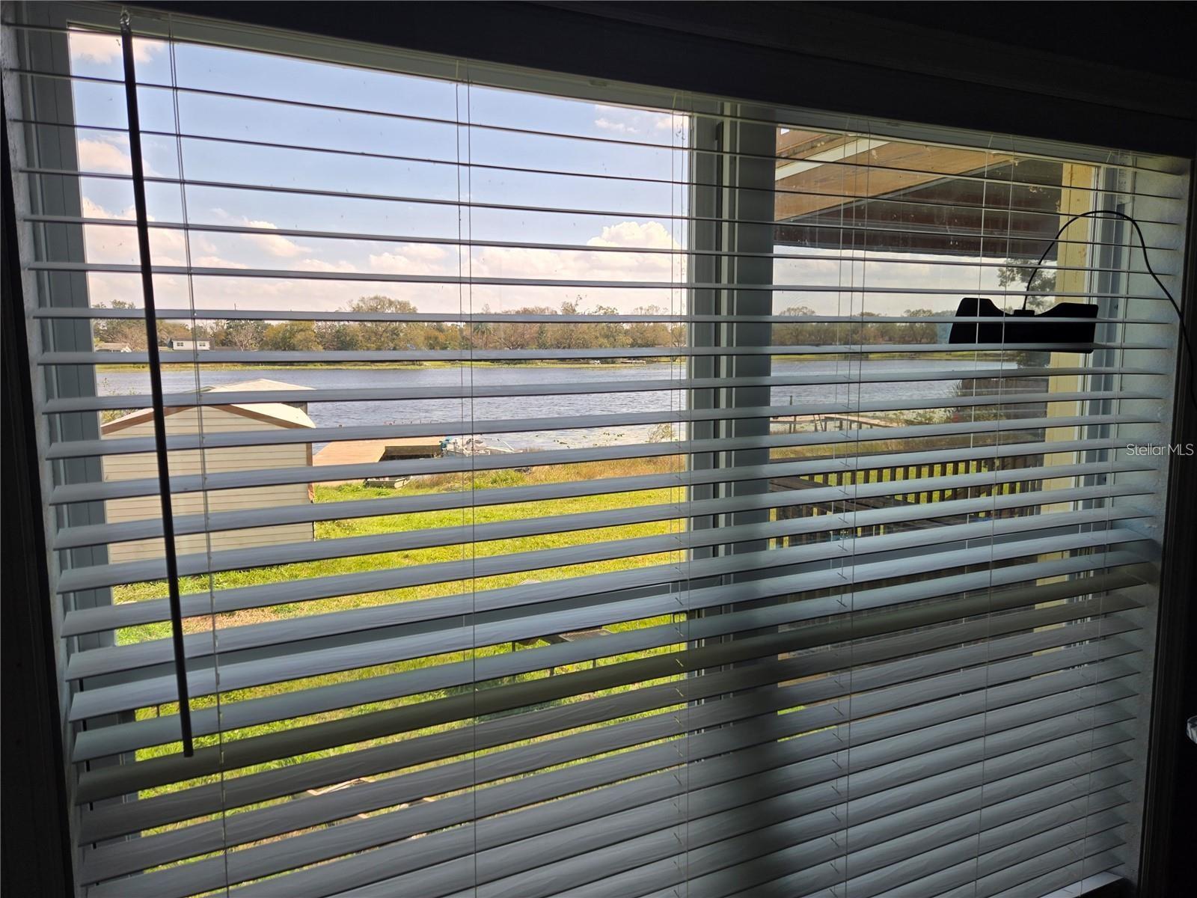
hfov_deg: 73.9
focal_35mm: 23
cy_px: 449
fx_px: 795
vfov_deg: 58.9
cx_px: 598
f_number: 1.8
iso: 25
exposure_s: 1/655
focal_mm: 5.4
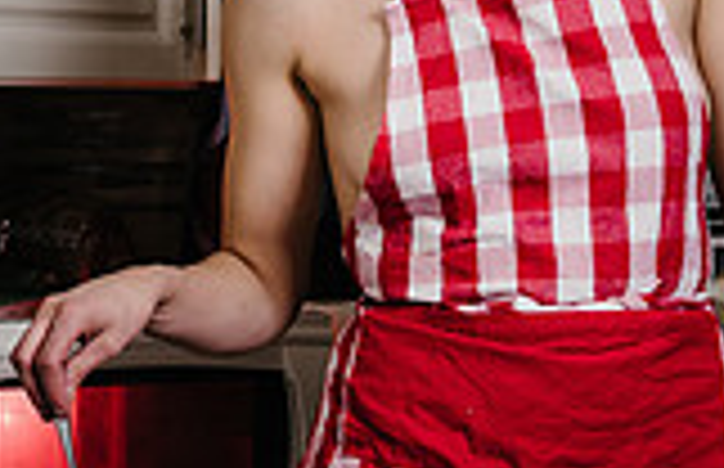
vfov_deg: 14.1
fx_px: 1892
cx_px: -68
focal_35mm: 95
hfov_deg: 20.7
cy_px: 286
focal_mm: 26
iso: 100
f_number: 4
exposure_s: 1/200
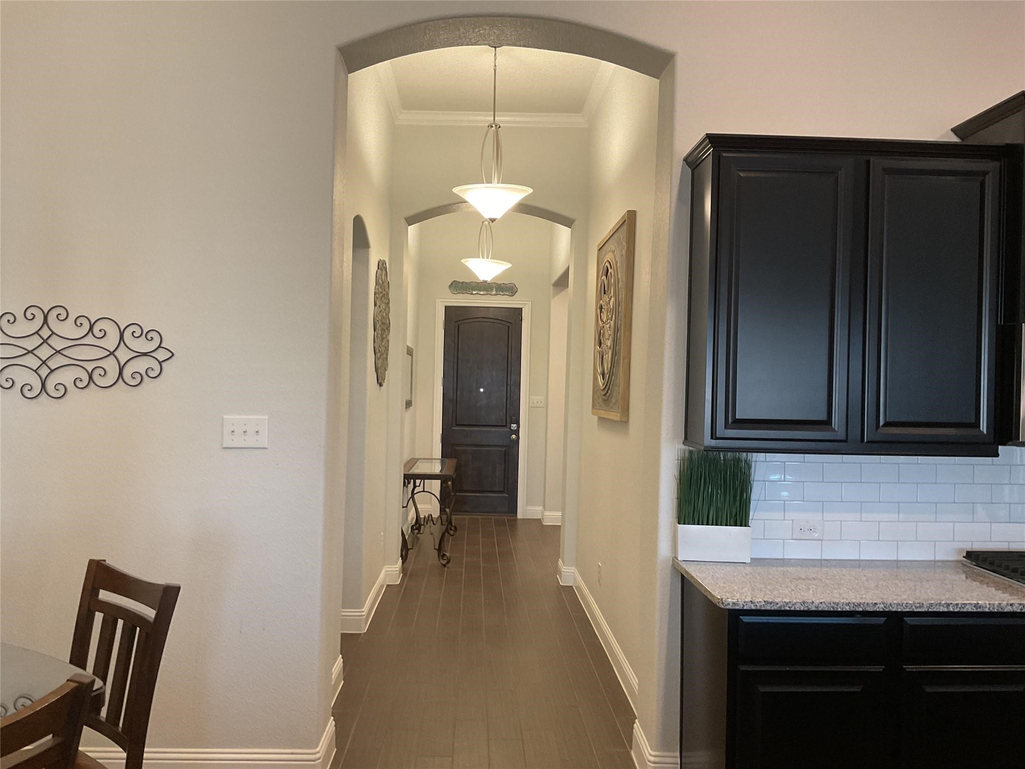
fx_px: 859
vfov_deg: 48.2
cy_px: 384
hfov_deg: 61.7
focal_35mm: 29
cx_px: 512
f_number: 1.8
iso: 125
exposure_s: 1/60
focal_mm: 3
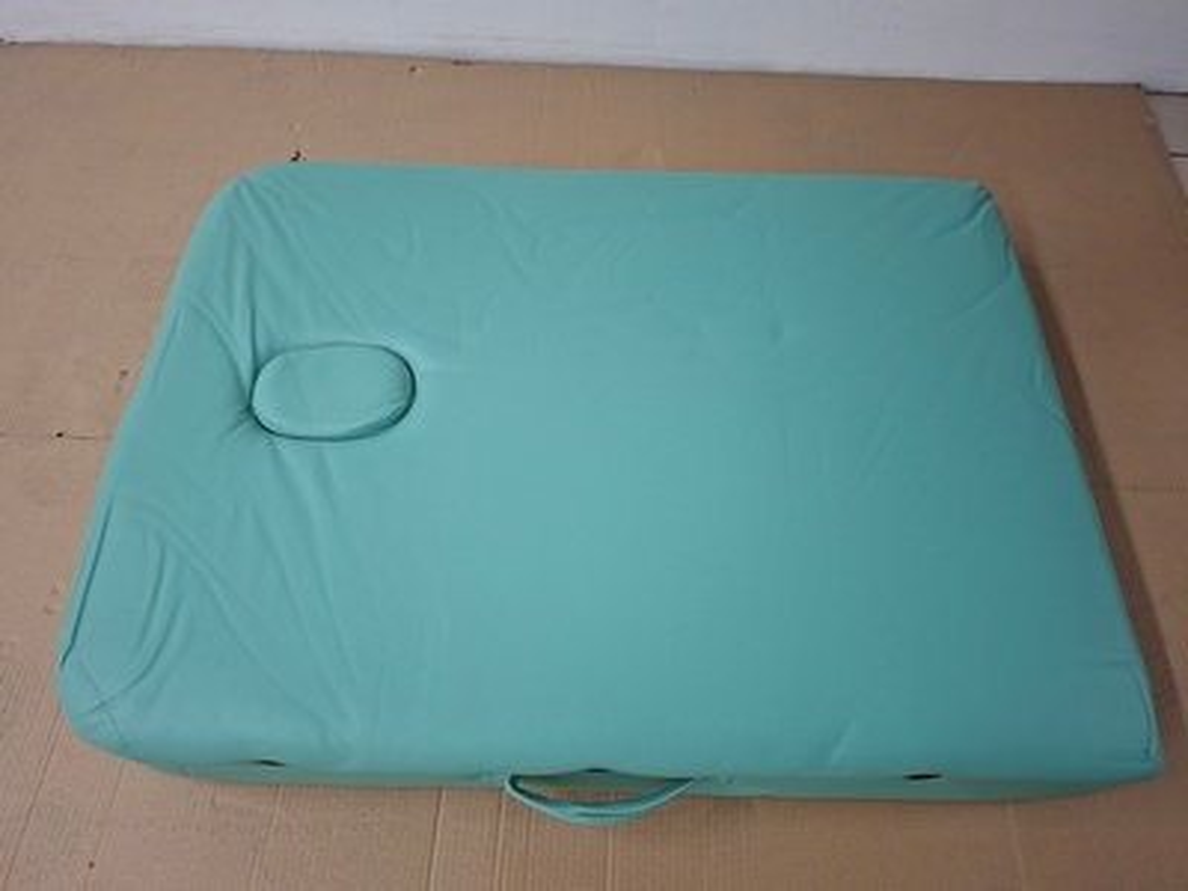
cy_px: 446
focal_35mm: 23
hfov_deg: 73.9
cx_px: 594
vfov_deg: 58.9
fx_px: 789
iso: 250
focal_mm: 5.54
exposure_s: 1/50
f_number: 1.8
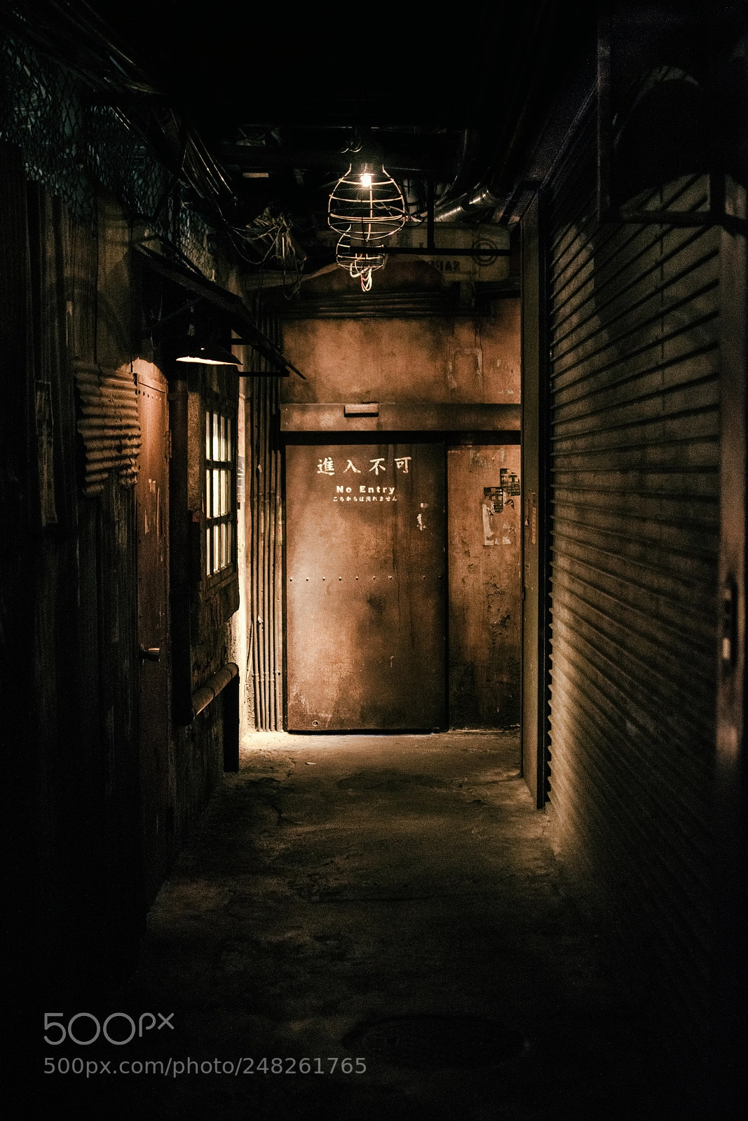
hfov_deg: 25.8
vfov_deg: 37.8
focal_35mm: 52
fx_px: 1636
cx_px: 374
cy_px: 560
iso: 800
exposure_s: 1/80
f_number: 1.8
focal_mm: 35
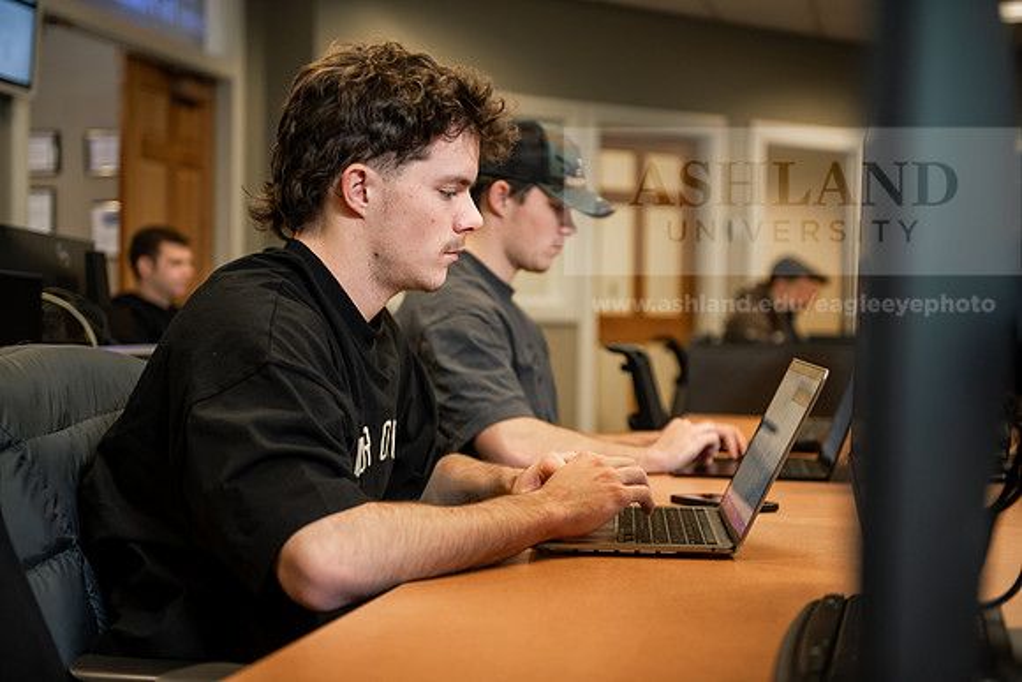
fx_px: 1562
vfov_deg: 24.6
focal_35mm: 55
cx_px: 511
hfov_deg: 36.2
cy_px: 341
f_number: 2.8
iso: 640
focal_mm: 55
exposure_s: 1/125
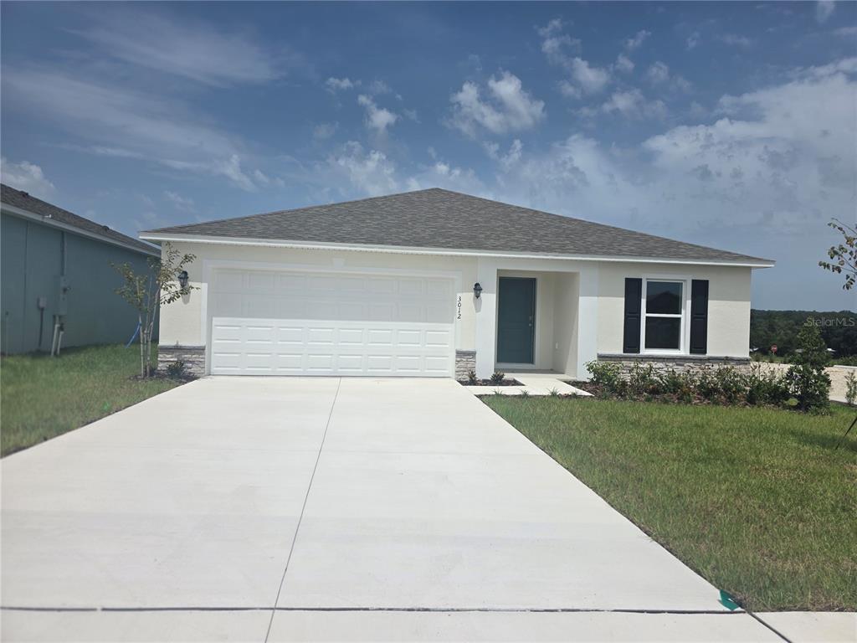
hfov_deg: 73.9
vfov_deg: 58.9
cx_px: 428
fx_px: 569
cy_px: 322
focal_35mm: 23
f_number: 1.7
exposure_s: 1/7944
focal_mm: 6.3
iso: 32
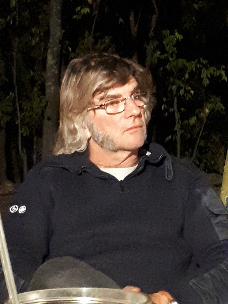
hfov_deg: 51.4
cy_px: 152
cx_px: 114
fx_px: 237
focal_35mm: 27
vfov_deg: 65.3
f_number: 1.9
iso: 1000
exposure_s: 1/17
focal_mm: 3.6
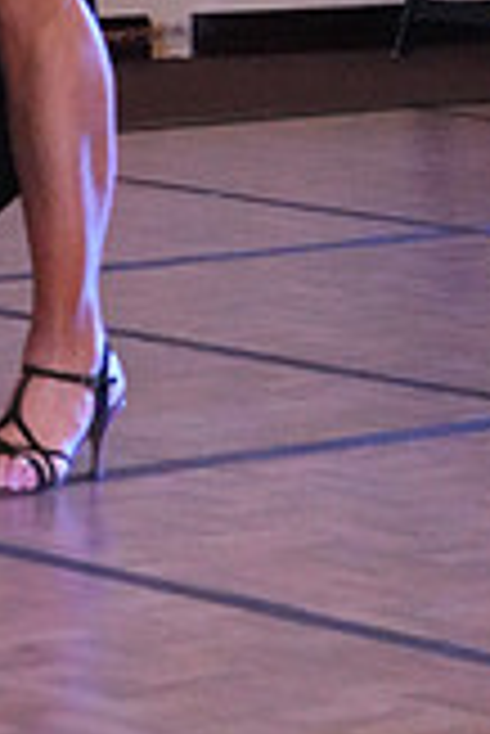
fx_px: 5663
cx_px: -119
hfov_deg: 4.9
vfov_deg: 7.3
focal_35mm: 278
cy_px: -432
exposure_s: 1/400
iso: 12800
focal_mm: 52
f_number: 4
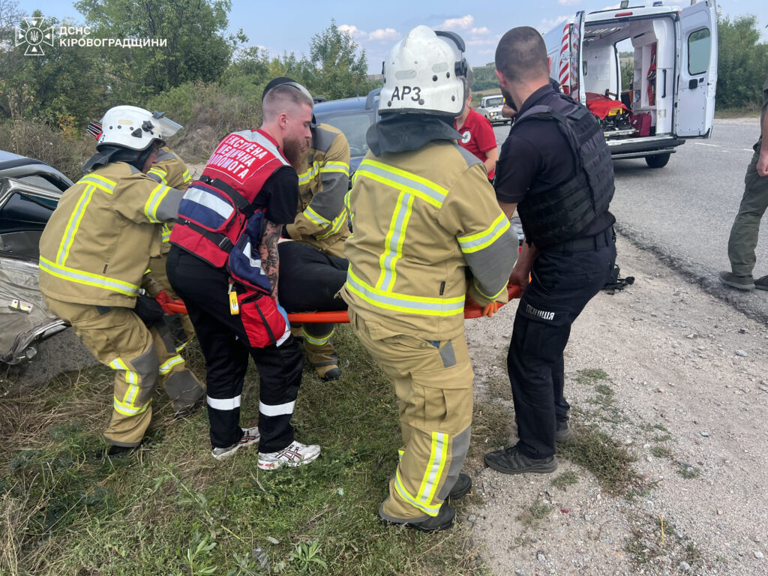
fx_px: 577
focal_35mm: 26
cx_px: 384
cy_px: 288
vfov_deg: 53.1
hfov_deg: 67.3
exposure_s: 1/1553
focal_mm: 5.7
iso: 50
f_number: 1.5
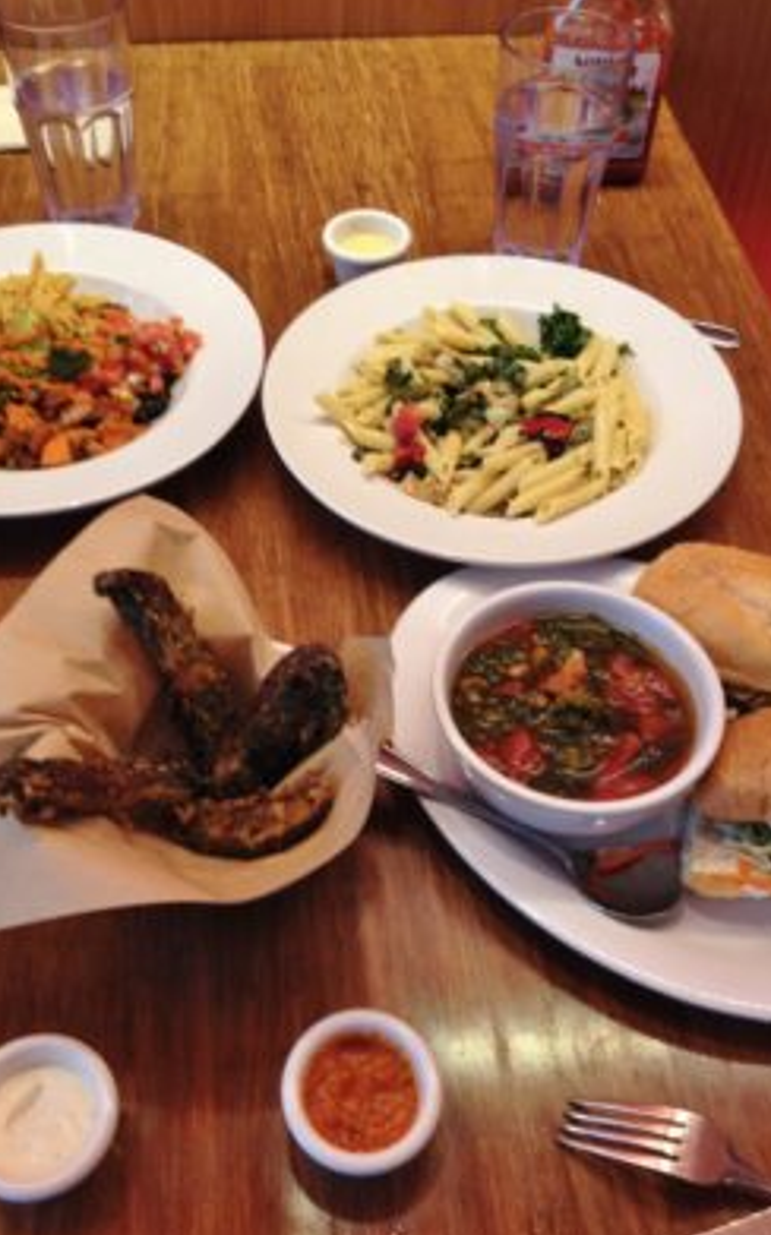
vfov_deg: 51.6
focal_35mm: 38
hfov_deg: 33.5
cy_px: 622
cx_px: 354
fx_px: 1279
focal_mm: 4.28
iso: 80
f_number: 2.4
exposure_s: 1/20
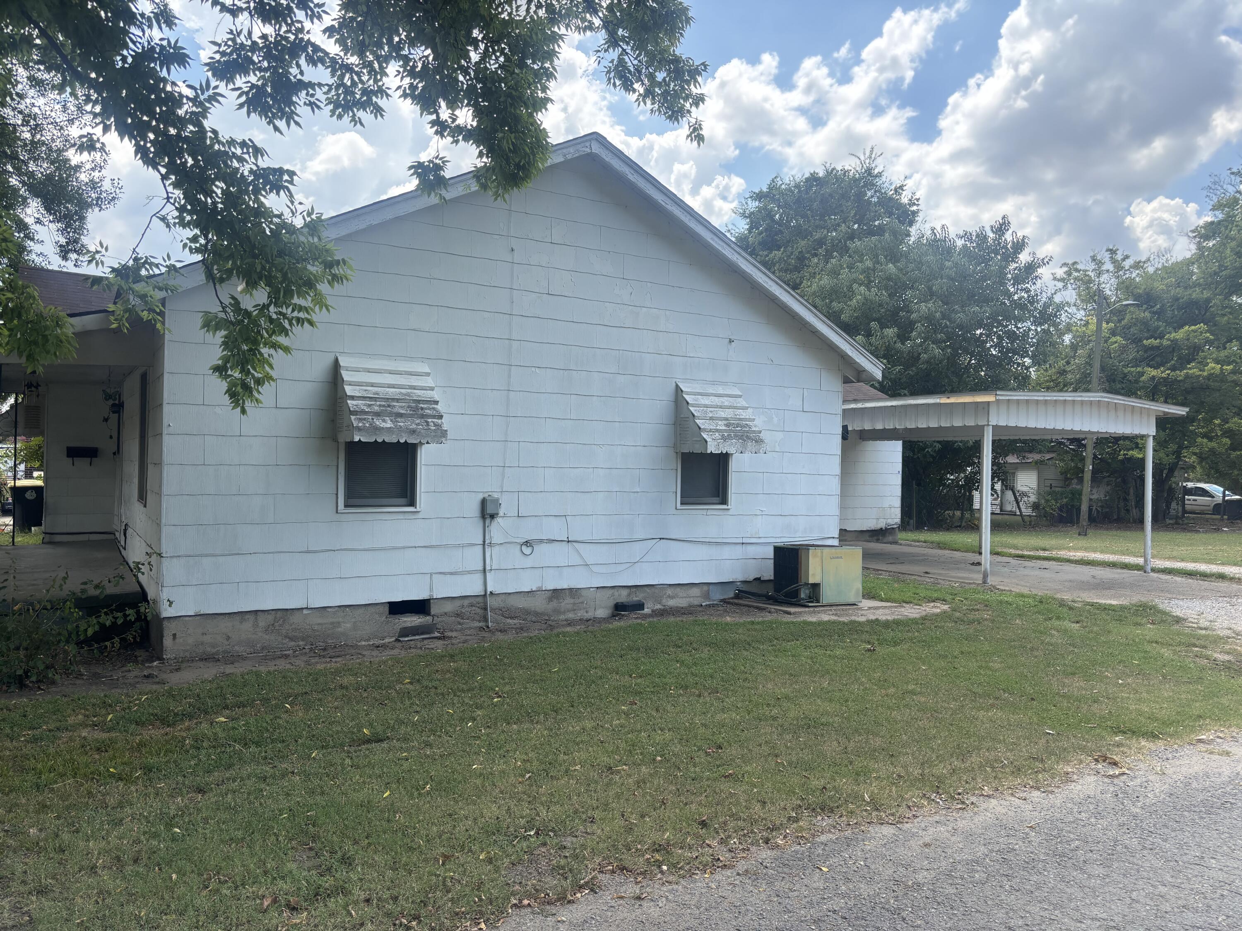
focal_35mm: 26
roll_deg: -1.8
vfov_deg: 53.1
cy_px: 466
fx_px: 933
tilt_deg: +0.8
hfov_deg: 67.3
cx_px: 621
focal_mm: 5.96
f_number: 1.6
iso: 50
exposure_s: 1/1047
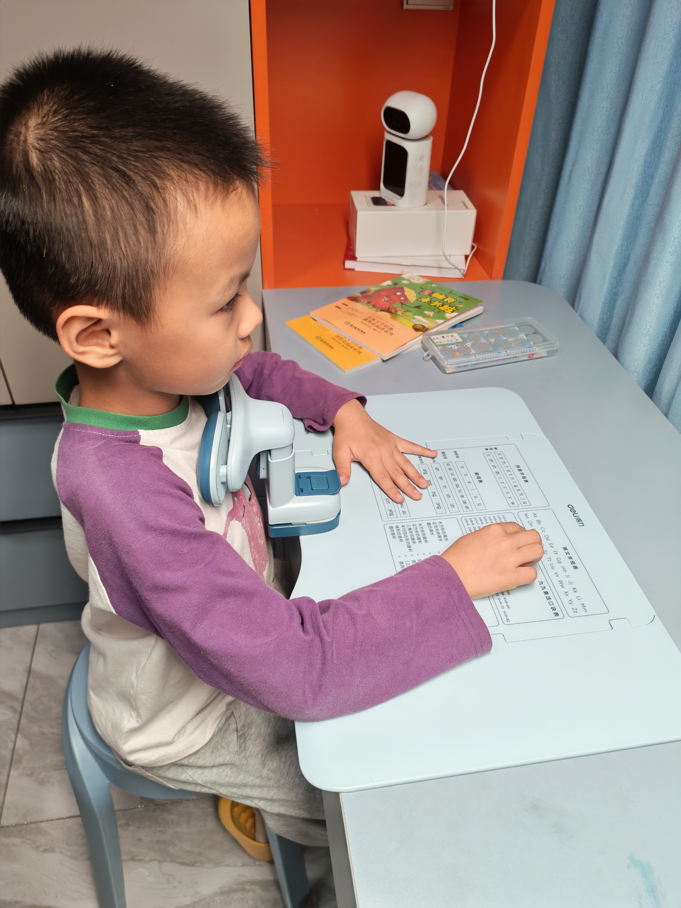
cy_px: 454
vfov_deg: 65.3
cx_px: 340
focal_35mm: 27
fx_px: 708
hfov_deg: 51.4
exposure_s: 1/100
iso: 640
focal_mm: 6.12
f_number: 1.9
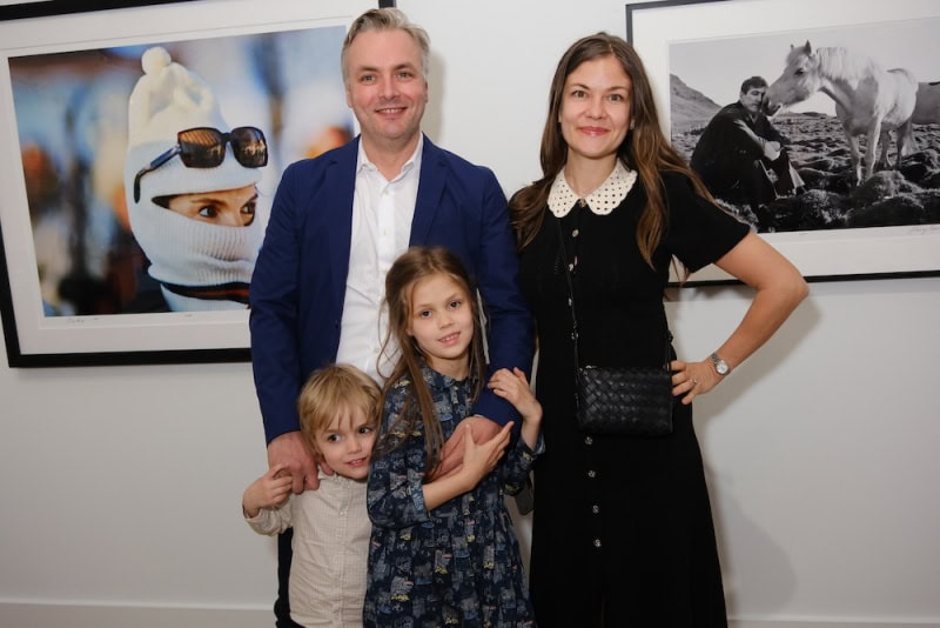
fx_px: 836
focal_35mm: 32
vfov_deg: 41.1
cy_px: 314
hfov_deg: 58.7
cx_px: 470
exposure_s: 1/125
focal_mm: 21.2
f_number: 5
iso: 800
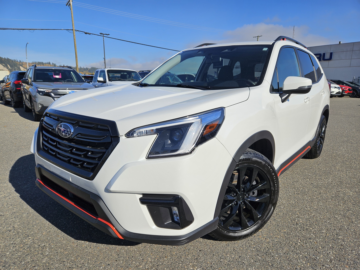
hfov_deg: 73.9
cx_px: 180
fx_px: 239
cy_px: 135
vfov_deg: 58.9
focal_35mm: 23
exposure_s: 1/3372
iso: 25
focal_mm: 5.4
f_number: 1.8
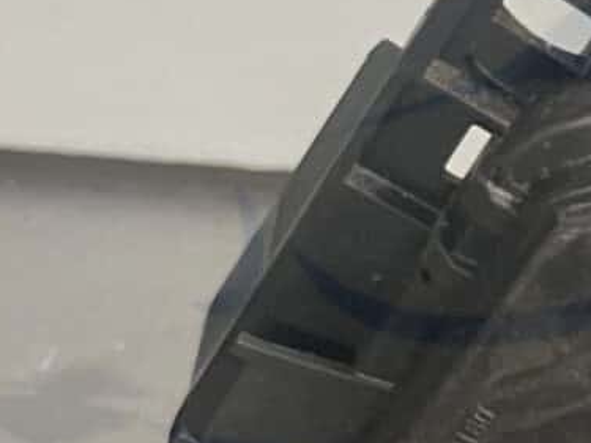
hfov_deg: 12.5
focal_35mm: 142
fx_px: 2424
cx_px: 1121
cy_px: 583
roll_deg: -0.1
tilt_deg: -42.9
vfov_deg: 10.2
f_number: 1.6
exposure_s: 1/33
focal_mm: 5.1
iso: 400
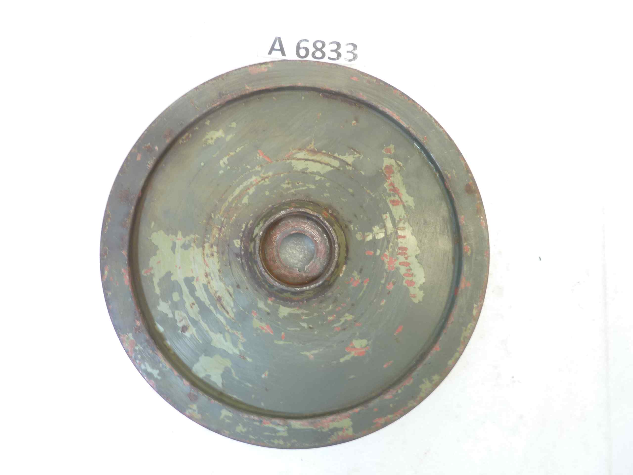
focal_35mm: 25
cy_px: 238
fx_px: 457
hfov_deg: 69.4
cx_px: 316
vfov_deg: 54.9
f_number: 3.3
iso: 80
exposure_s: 1/10
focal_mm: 4.1
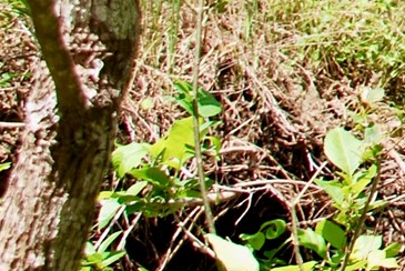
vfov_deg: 6.8
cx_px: 1107
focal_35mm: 196
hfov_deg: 9.0
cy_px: -261
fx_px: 2207
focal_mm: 22
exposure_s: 1/160
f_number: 6.3
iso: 100
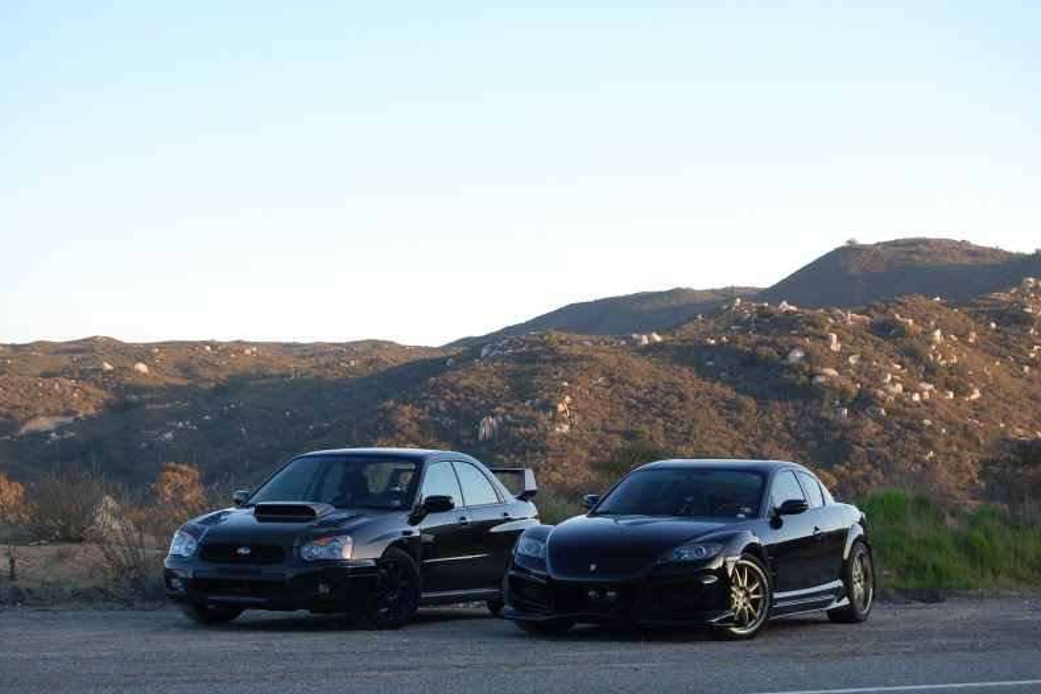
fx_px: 2415
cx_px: 524
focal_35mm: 84
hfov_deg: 24.3
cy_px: 348
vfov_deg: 16.4
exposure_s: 1/100
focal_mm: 55
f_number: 9
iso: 400
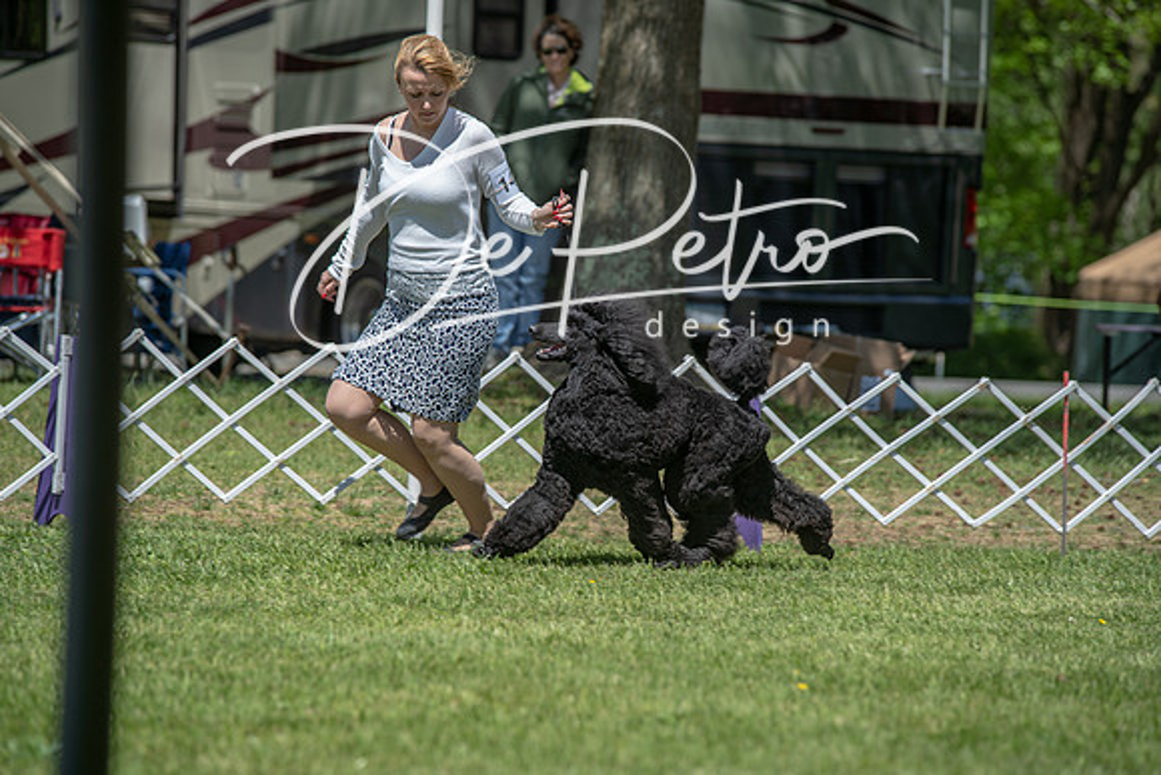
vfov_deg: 7.6
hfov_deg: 11.4
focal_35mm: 180
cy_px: 388
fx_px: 5806
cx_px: 580
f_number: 5
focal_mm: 180
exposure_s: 1/400
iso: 100
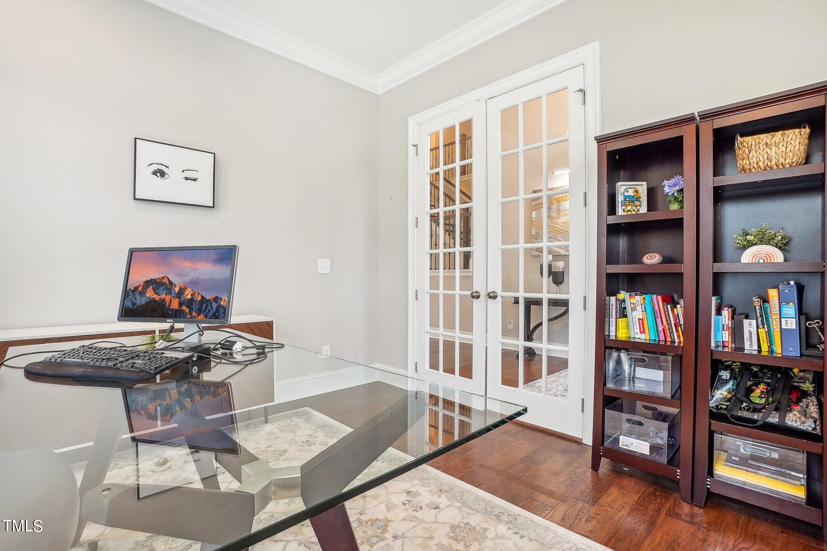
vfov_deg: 77.3
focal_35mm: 15
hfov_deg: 100.4
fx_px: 345
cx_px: 414
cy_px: 276
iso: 400
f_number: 8
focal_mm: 10
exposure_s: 1/6
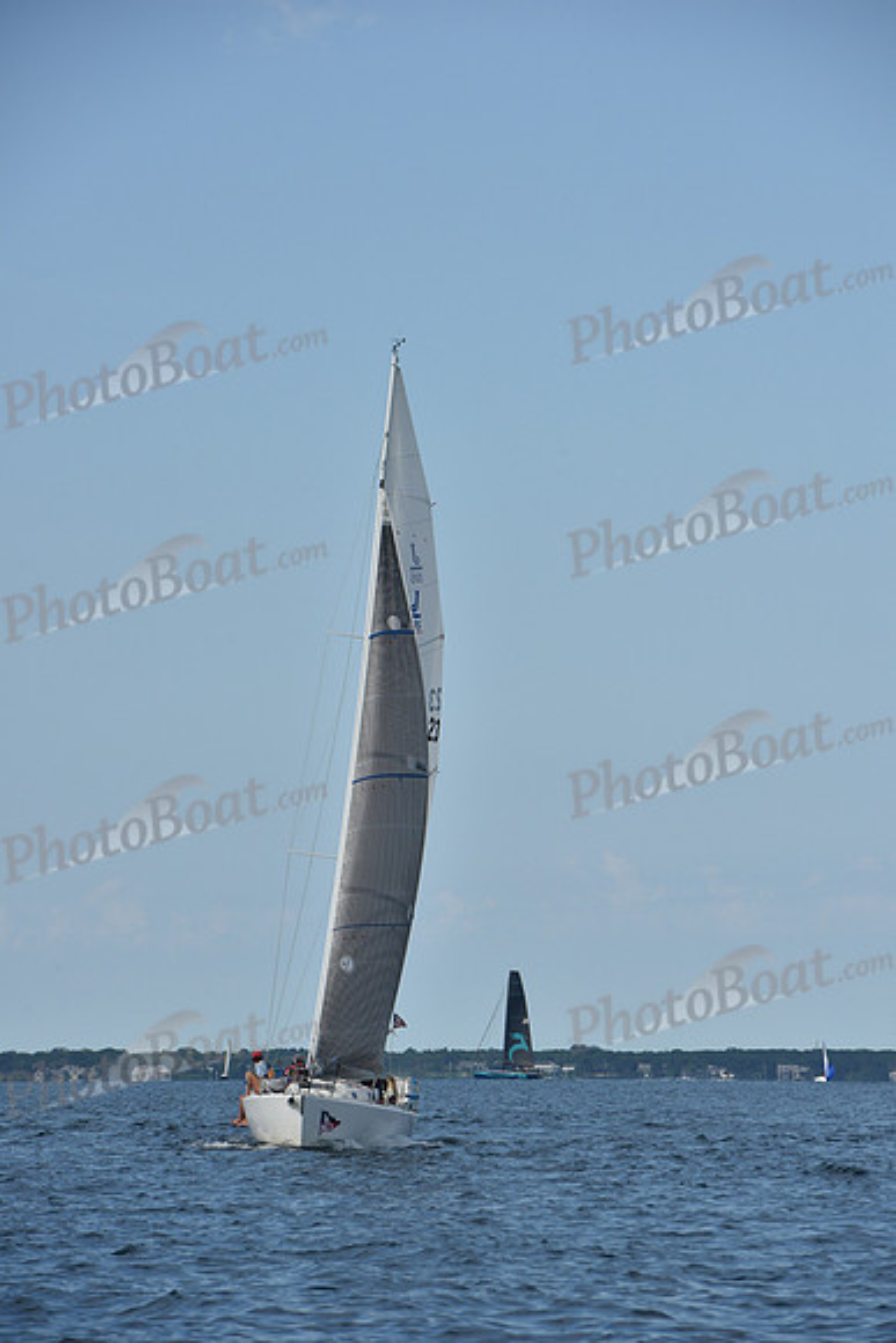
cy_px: 672
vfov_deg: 10.3
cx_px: 448
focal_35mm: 200
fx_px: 7462
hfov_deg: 6.9
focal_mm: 200
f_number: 10
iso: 320
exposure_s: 1/1000
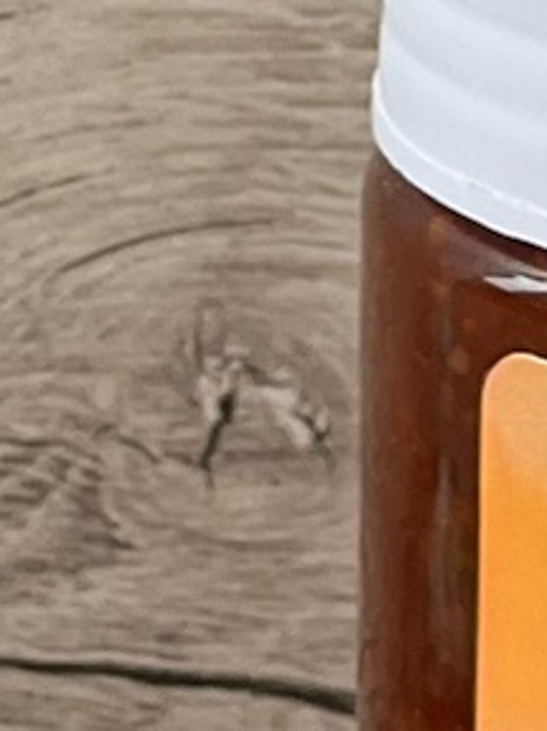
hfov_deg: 2.7
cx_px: 1532
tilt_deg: -24.5
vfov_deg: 3.6
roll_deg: -0.6
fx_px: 11576
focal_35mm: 549
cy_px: 976
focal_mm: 9
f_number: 2.8
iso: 40
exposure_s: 1/121
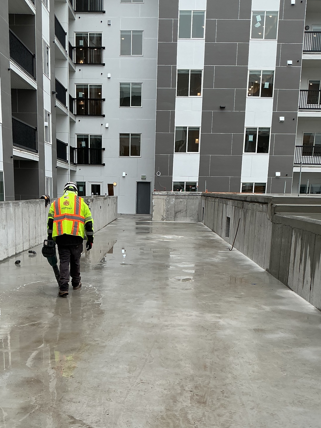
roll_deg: -0.9
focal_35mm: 40
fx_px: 494
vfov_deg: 46.0
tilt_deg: -11.0
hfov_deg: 35.9
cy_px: 288
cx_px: 139
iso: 25
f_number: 1.8
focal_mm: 3
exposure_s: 1/461
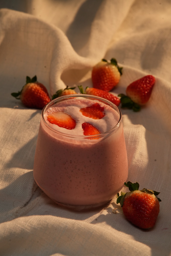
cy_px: 128
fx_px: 1126
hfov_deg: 8.7
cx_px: 86
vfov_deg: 13.0
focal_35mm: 158
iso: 1250
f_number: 11
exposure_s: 1/200
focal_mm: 158
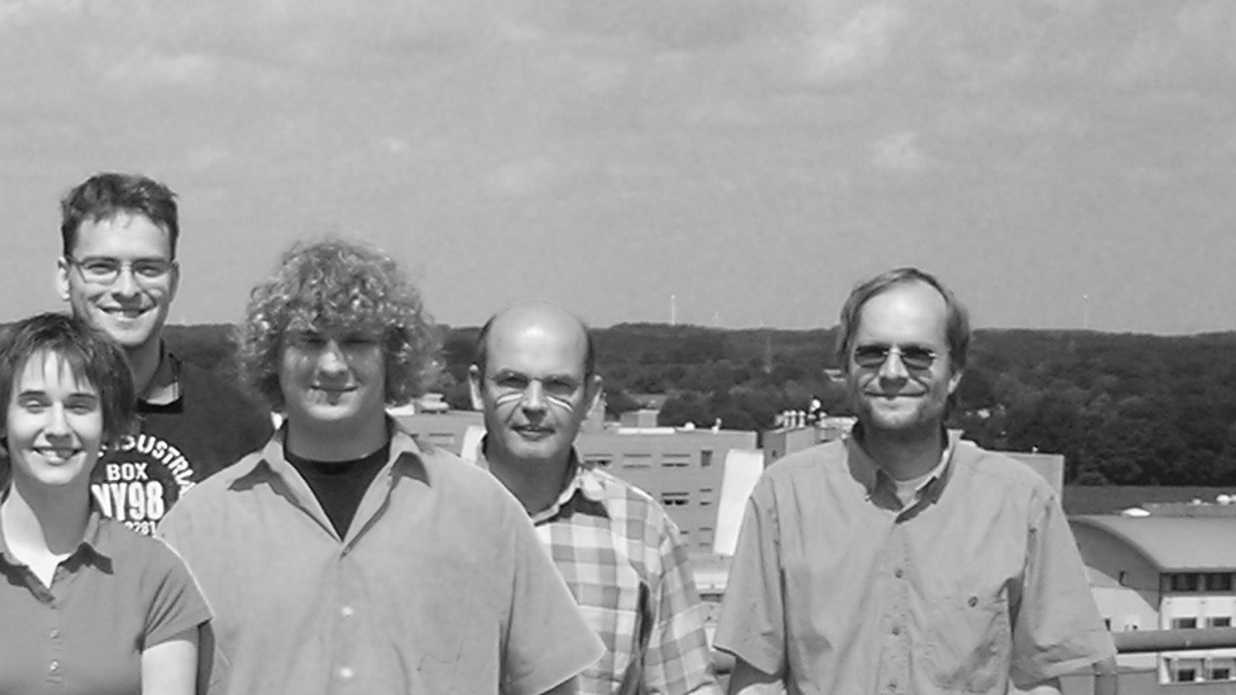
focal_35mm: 126
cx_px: -472
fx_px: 4130
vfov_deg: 9.6
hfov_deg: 15.9
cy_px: 402
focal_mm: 6.8
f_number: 6.6
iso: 50
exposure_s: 1/188
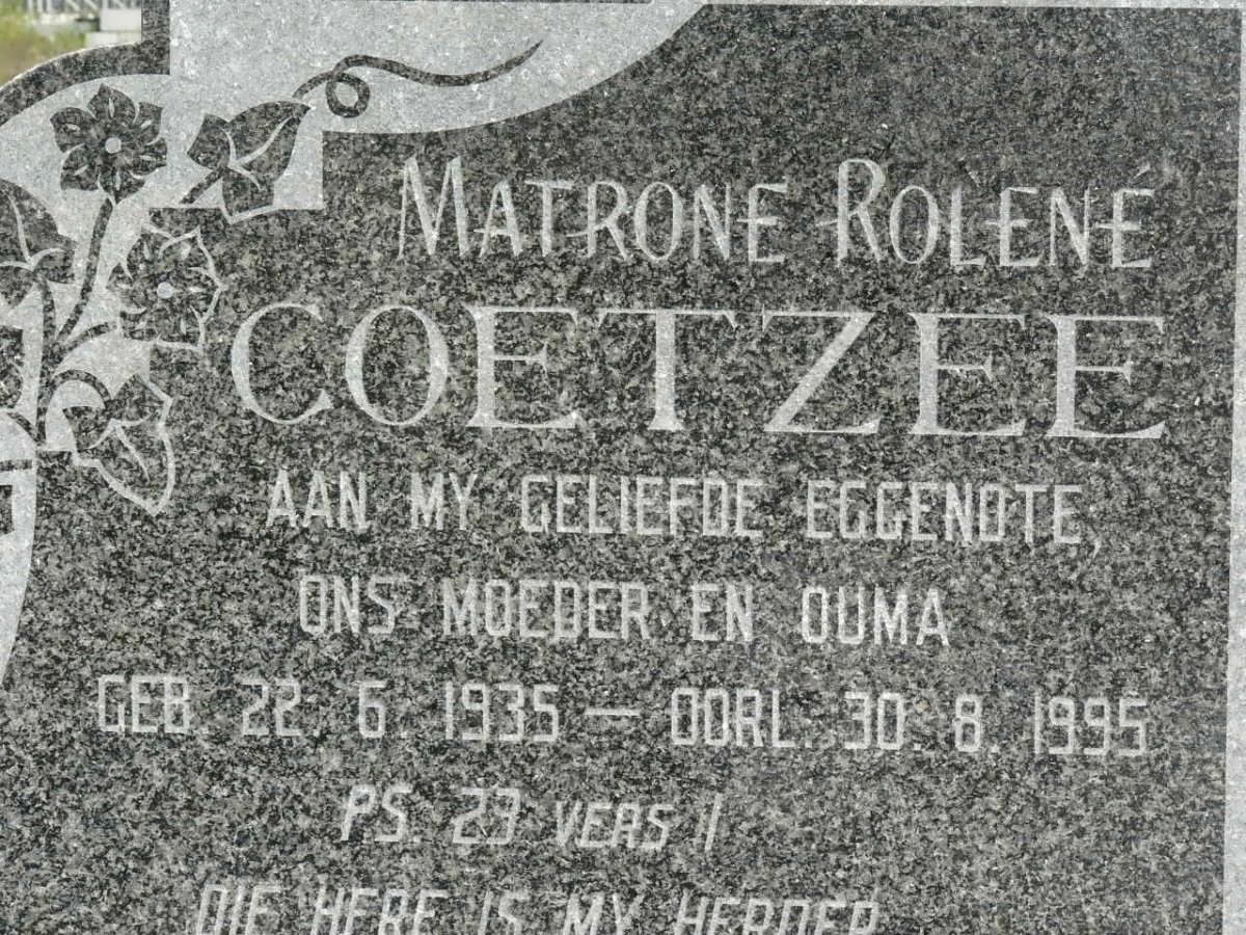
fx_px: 4679
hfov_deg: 15.2
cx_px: 623
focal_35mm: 130
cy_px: 468
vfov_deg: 11.4
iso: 100
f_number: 5
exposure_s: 1/400
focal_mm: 21.6
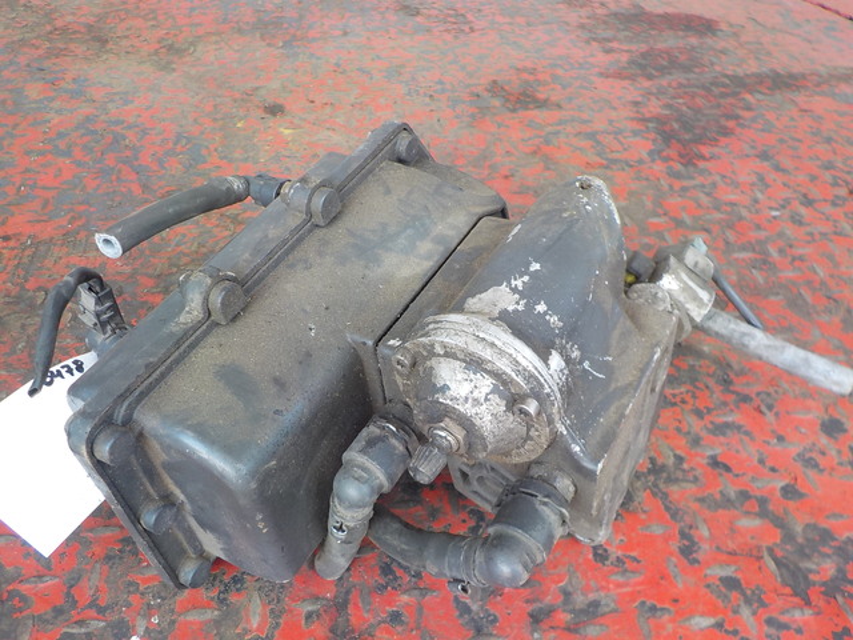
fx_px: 739
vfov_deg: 46.8
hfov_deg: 60.0
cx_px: 426
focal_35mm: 30
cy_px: 320
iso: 125
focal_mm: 4.1
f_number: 3.3
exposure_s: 1/40
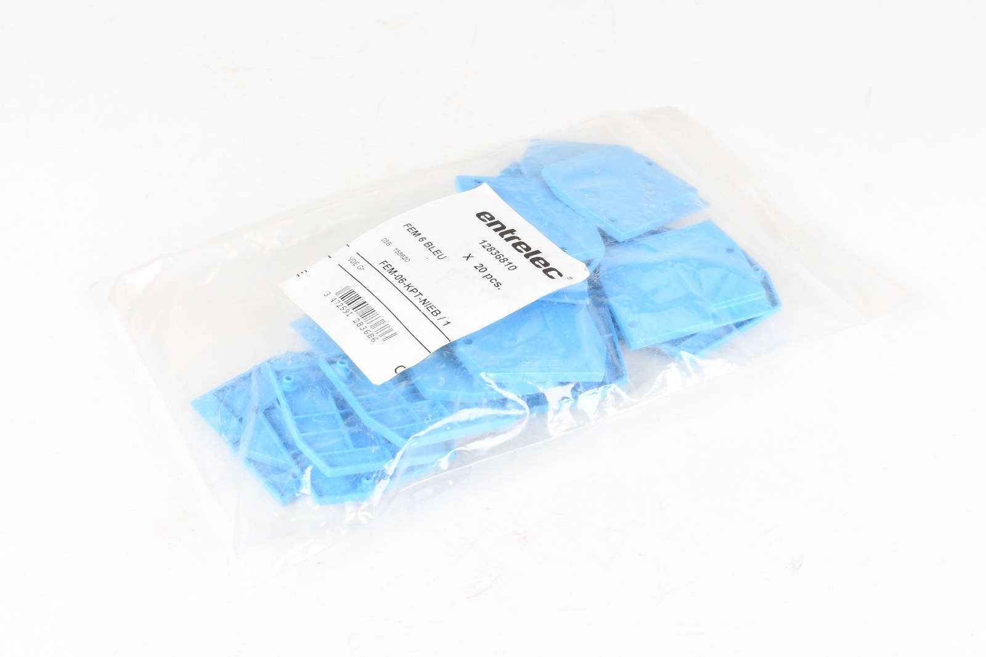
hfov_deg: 39.6
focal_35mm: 50
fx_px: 1369
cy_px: 328
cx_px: 493
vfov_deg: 27.0
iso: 100
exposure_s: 1/6
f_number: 13
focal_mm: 25
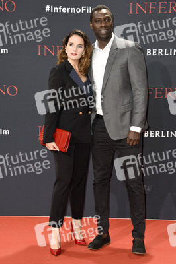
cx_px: 88
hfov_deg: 15.2
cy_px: 132
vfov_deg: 22.6
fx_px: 661
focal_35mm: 90
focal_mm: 90
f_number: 5.6
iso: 800
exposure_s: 1/200
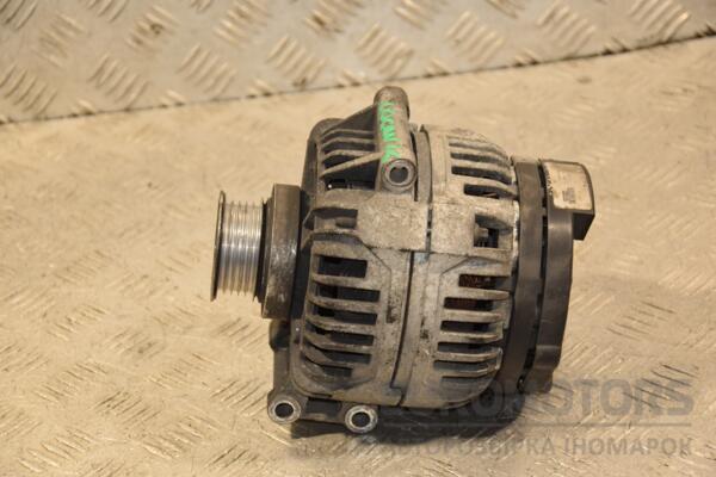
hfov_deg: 20.6
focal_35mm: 99
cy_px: 238
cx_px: 358
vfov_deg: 13.8
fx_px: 1969
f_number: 5.3
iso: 800
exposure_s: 1/125
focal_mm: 66
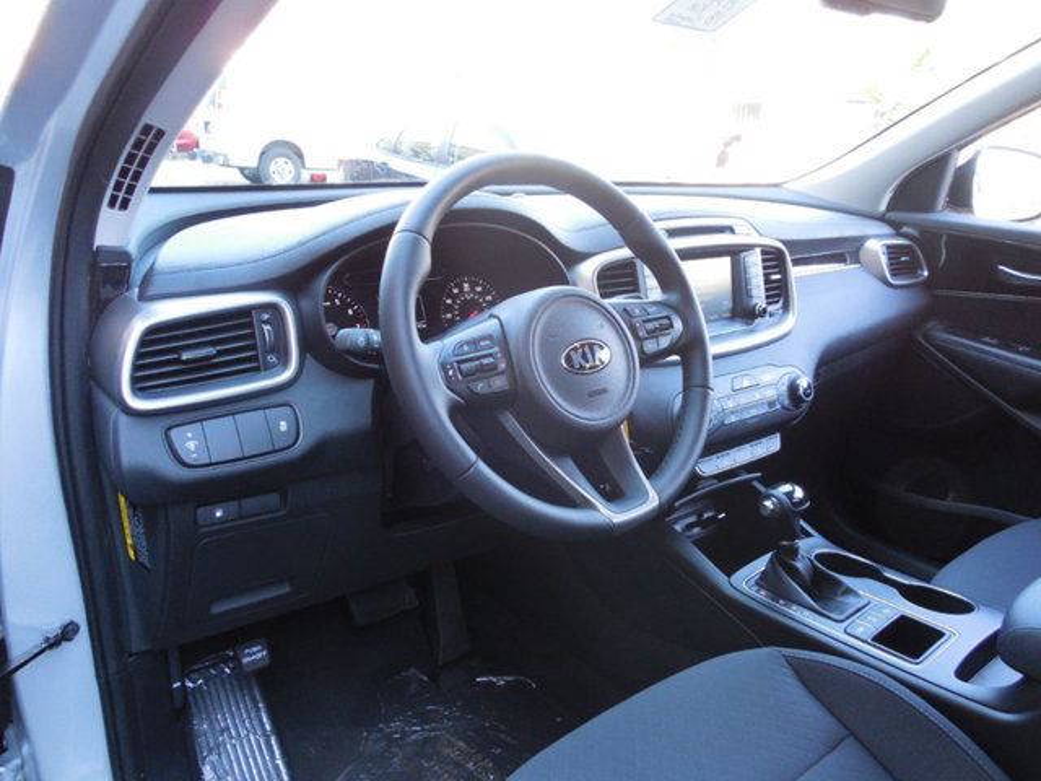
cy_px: 390
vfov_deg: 54.9
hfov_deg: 69.4
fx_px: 752
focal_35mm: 25
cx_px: 520
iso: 280
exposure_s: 1/30
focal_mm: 4.5
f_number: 3.3
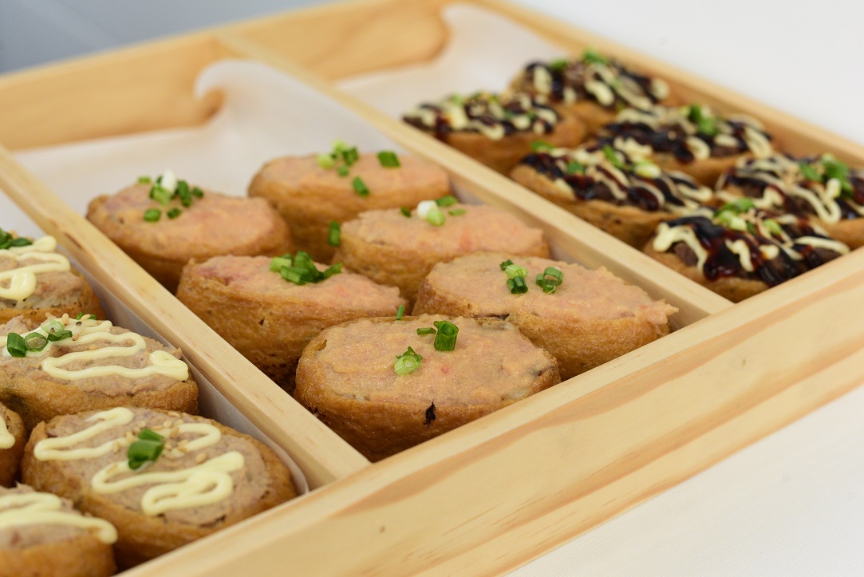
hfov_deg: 39.6
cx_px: 432
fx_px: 1200
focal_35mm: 50
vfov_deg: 27.0
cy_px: 288
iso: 2000
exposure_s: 1/320
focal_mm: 50
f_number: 6.3
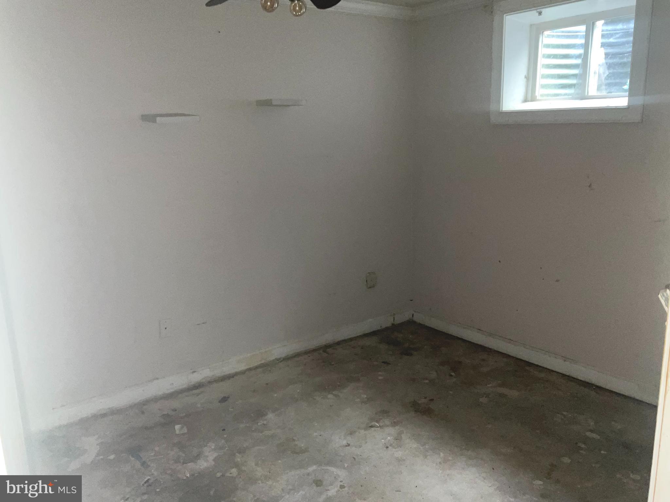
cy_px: 251
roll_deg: +0.8
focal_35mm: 29
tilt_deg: -12.8
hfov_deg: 61.7
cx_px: 335
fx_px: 561
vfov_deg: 48.2
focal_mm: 3
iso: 80
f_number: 1.8
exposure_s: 1/34
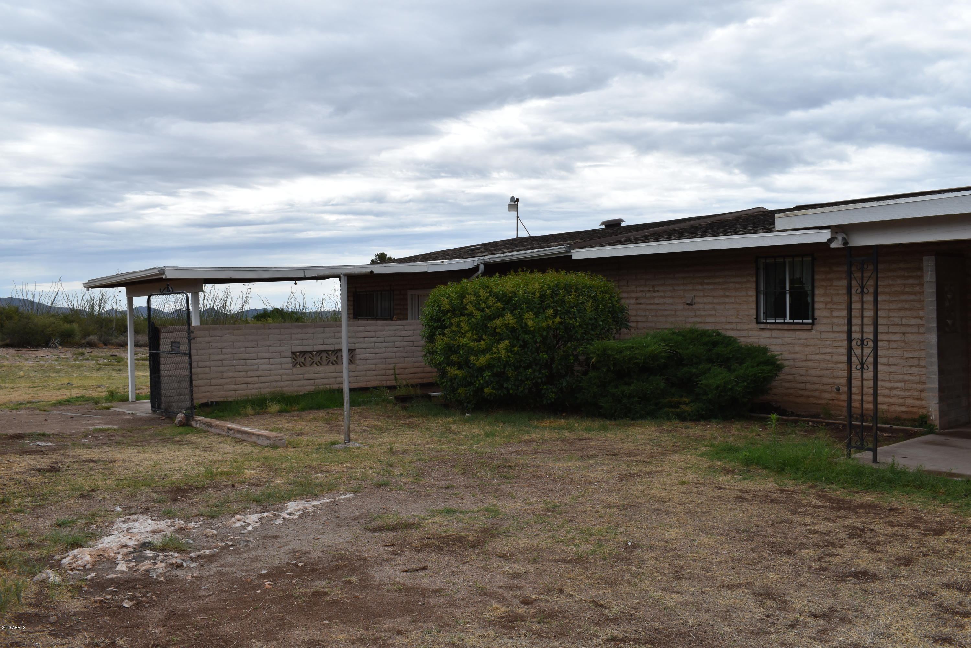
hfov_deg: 61.9
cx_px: 486
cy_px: 324
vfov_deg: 43.6
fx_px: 809
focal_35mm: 30
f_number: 10
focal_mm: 20
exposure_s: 1/200
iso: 100
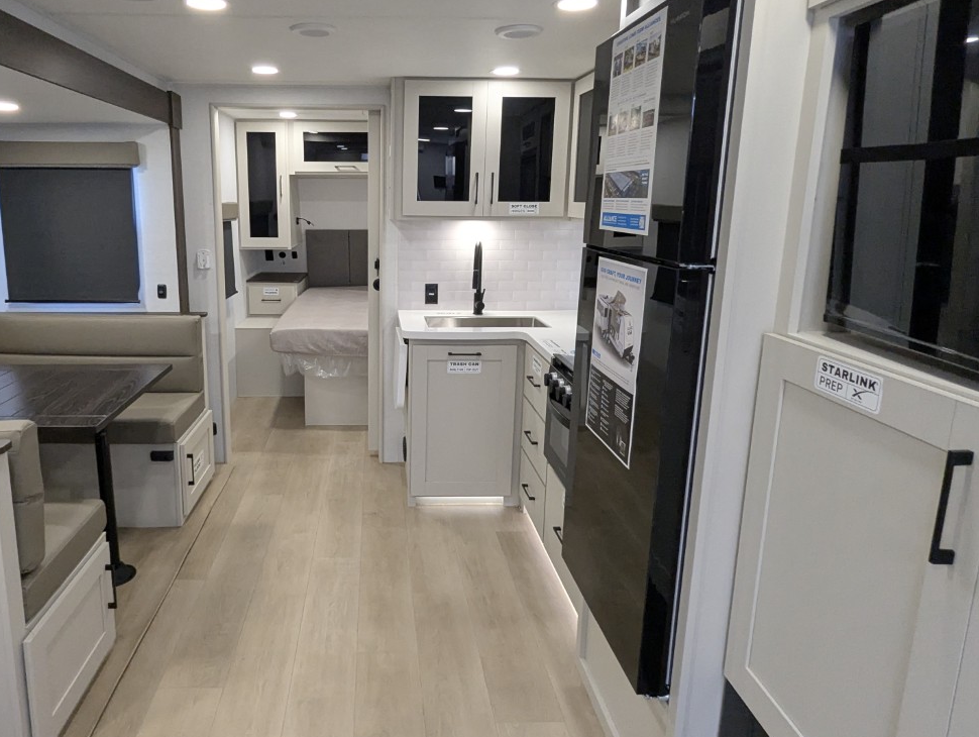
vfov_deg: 58.9
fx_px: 651
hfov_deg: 73.1
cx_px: 392
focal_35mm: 23
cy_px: 329
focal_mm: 2.35
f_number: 2.2
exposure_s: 1/134
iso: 337
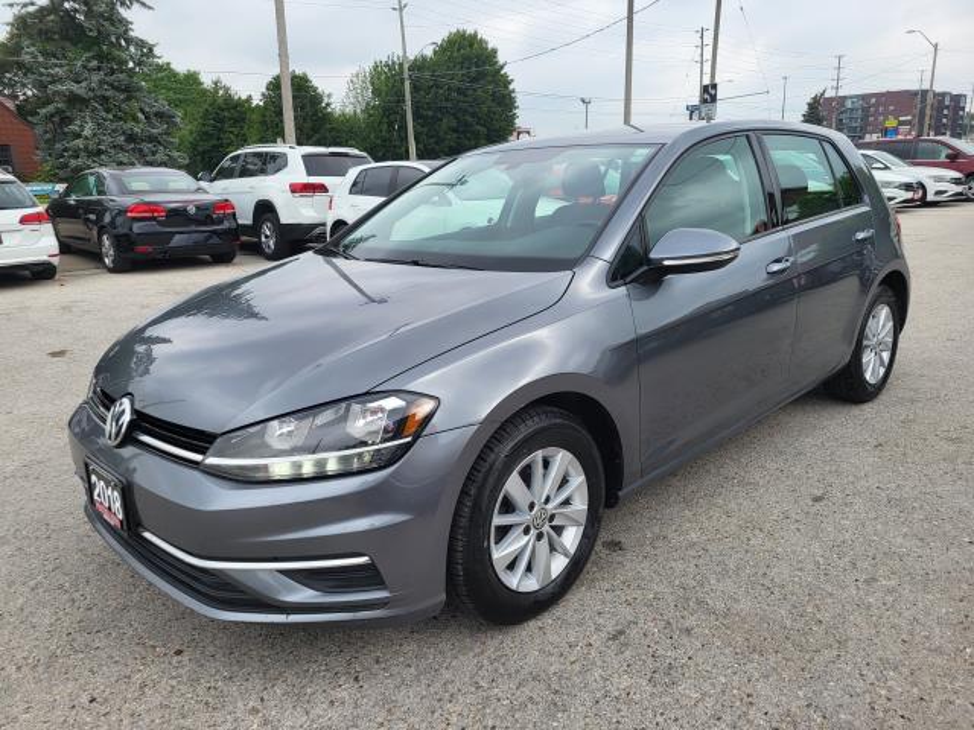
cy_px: 365
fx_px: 732
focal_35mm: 26
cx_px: 487
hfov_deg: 67.3
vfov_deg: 53.1
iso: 40
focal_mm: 5.4
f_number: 1.8
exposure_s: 1/734
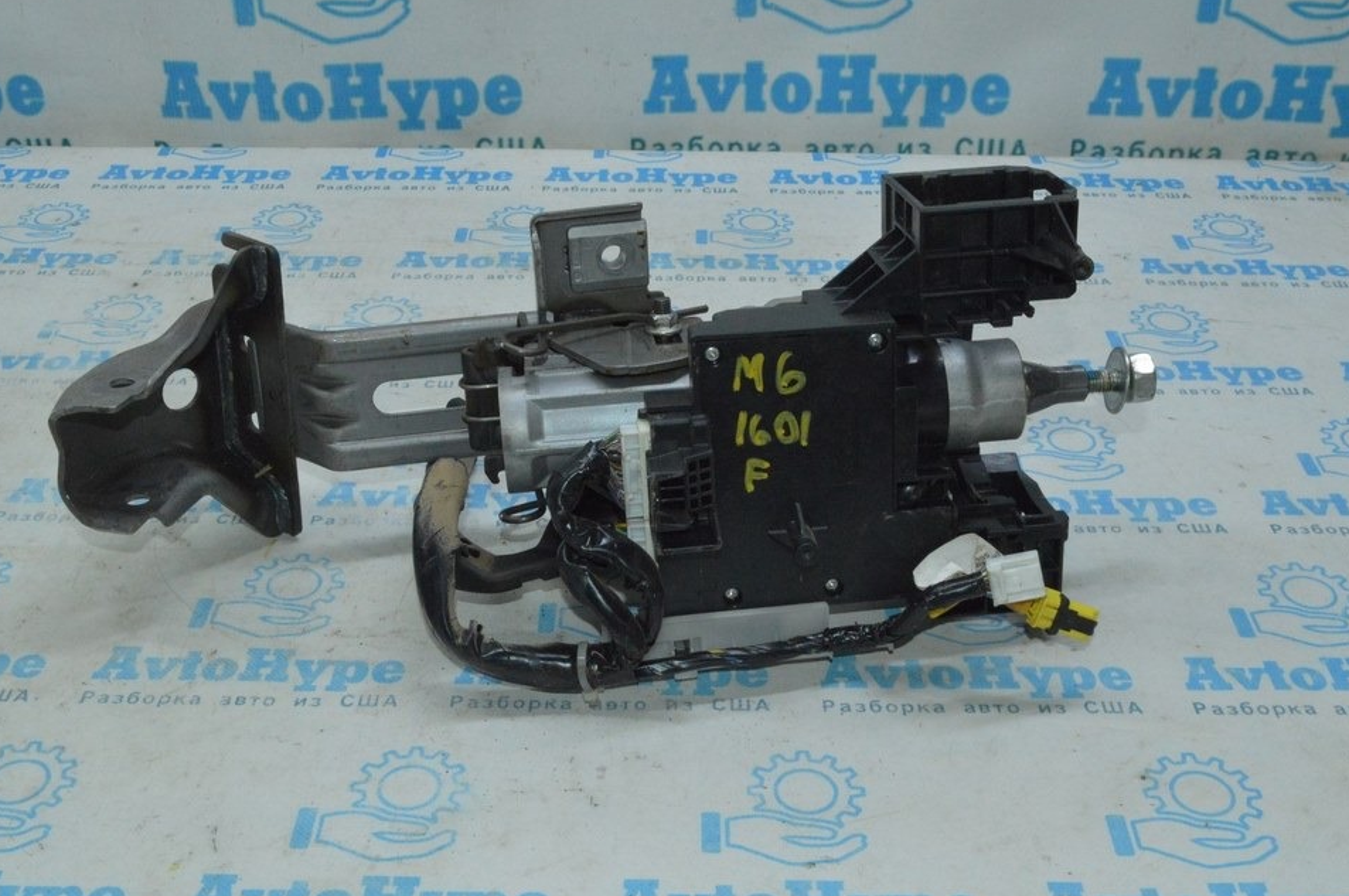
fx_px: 1629
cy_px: 440
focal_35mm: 44
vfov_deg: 30.7
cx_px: 628
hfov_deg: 44.9
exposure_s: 1/100
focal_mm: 27
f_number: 16
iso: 4000
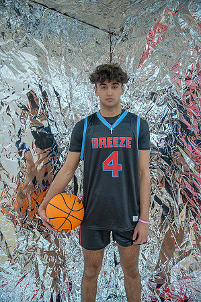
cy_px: 151
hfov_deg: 42.2
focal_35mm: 31
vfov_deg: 60.3
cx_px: 100
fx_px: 260
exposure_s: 1/250
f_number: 4
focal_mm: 31
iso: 320
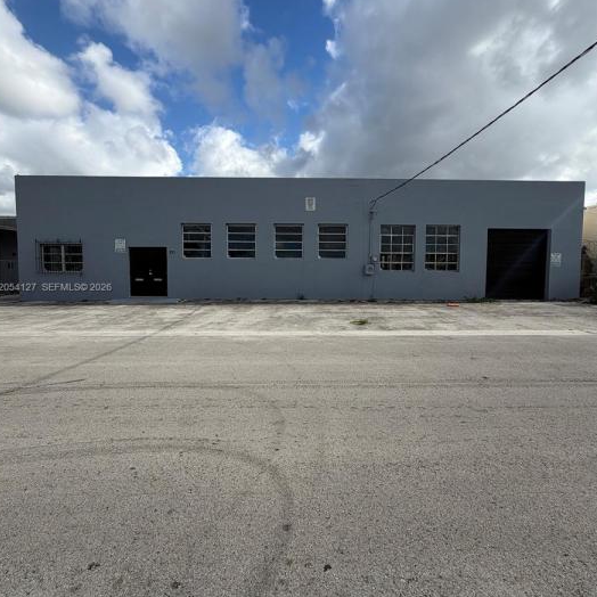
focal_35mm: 17
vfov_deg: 83.9
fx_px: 332
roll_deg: -0.3
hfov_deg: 84.0
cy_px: 288
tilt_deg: -3.4
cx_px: 293
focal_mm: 2.22
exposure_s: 1/914
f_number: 2.2
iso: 20
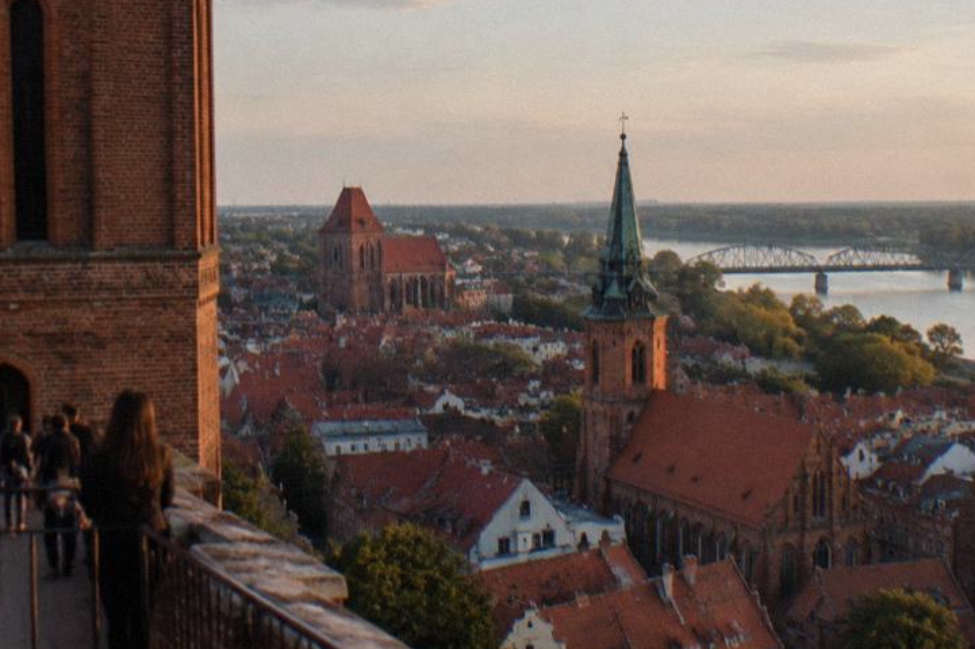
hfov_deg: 29.4
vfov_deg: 20.0
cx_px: 664
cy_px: 311
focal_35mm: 68
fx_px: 1841
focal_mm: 49
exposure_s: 1/30
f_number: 9
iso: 1600
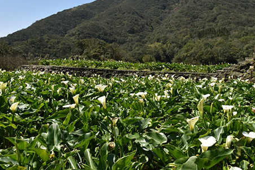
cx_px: 142
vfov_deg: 40.6
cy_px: 57
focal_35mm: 32
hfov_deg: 58.6
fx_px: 227
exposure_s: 1/400
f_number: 13
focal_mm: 24
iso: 400
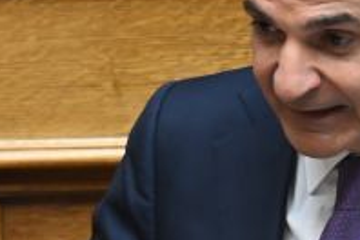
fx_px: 18599
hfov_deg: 1.1
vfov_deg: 0.7
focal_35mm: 1860
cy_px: 268
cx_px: 349
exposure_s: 1/250
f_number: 6
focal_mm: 460
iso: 4000
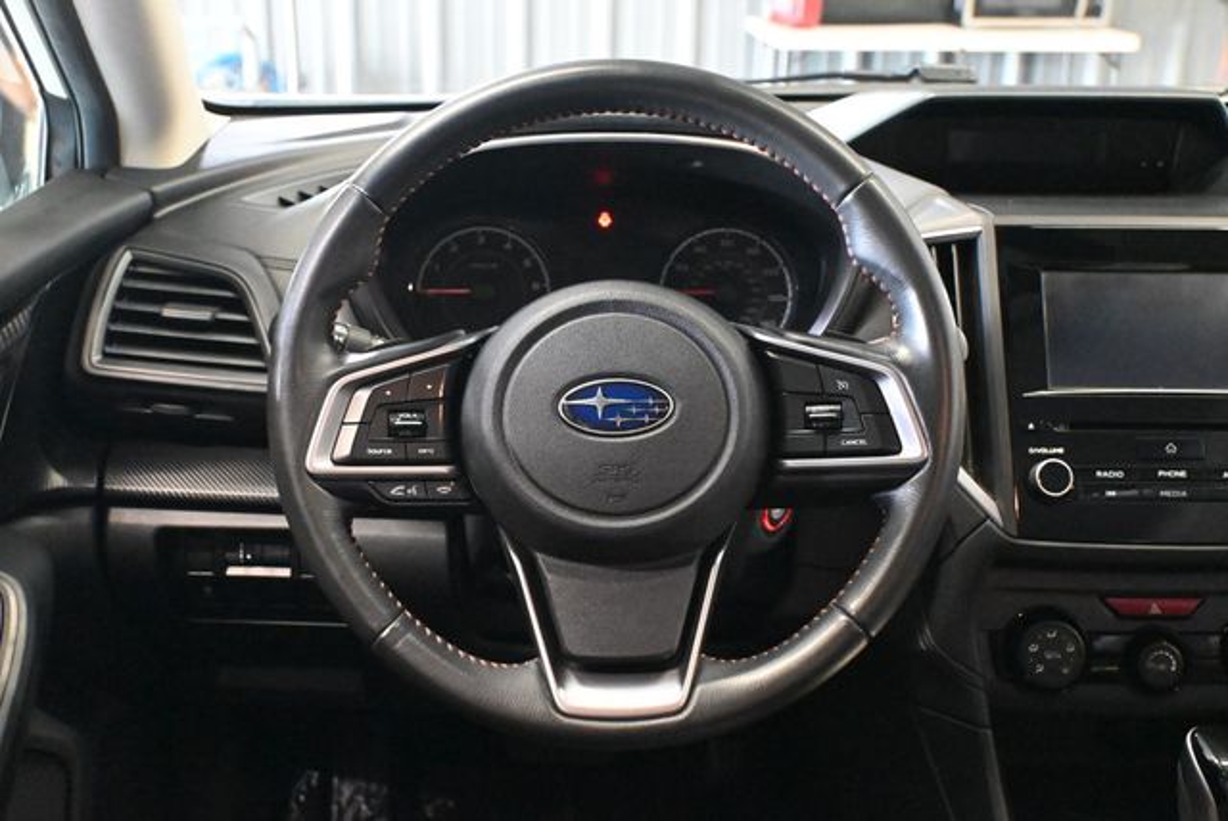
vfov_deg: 32.5
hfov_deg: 47.1
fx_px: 1408
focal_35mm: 41
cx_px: 614
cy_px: 410
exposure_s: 1/50
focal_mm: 27.5
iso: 12800
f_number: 4.5
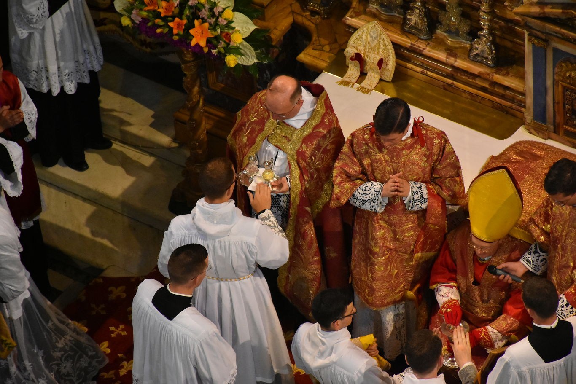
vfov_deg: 6.5
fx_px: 3360
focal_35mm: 210
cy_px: 192
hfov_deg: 9.8
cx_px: 288
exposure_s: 1/160
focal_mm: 140
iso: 4000
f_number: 5.6
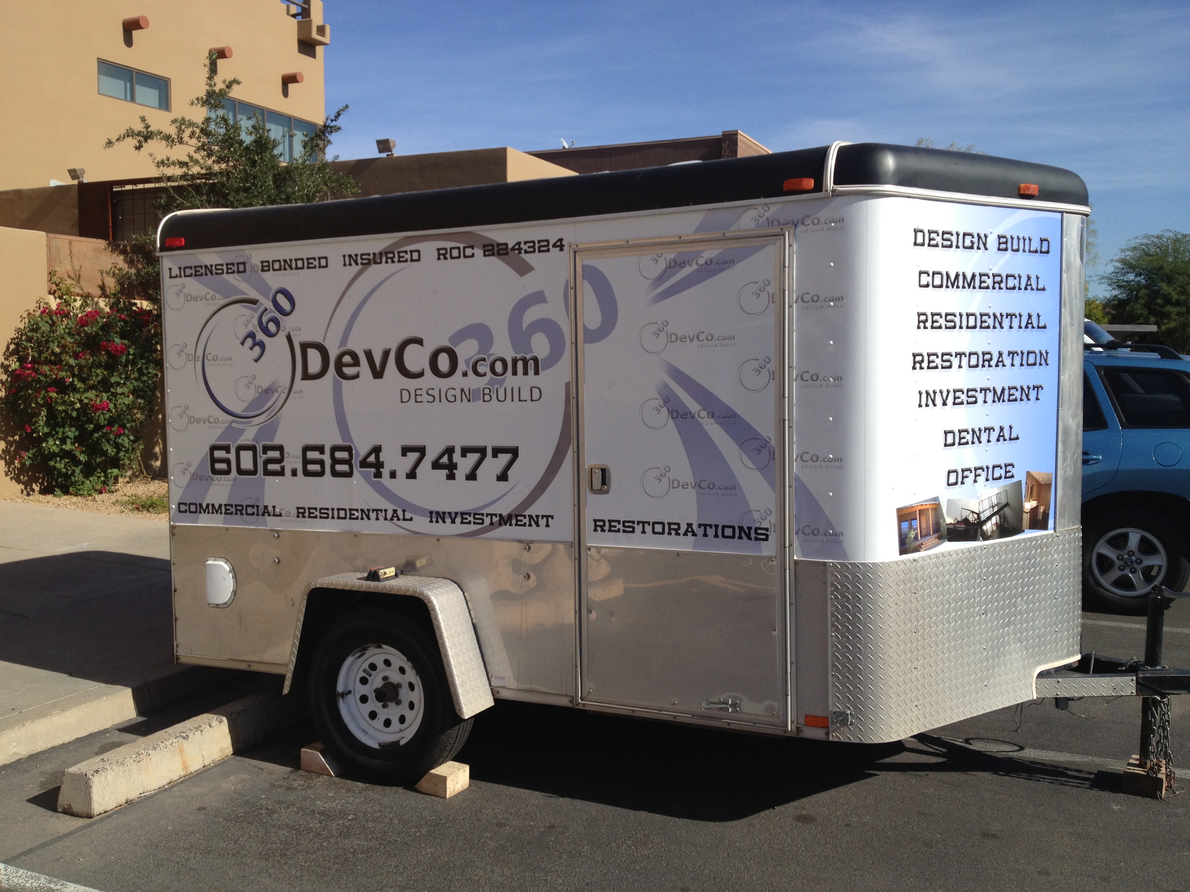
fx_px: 1203
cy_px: 446
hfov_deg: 52.6
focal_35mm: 35
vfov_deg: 40.7
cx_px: 595
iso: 50
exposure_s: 1/2045
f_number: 2.4
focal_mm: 4.28
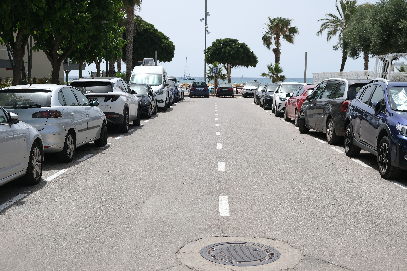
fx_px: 509
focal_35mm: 45
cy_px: 136
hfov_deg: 43.6
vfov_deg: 29.9
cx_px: 204
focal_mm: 30.2
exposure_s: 1/850
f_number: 5.6
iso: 160
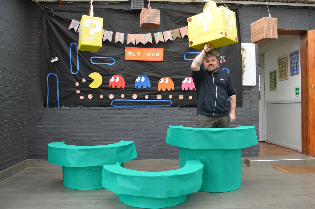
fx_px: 262
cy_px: 104
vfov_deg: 43.5
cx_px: 158
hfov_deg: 62.0
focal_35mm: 30
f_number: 4.5
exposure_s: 1/80
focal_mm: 20
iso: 400
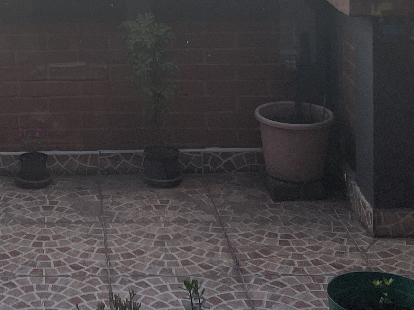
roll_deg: +1.9
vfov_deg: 16.1
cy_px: -98
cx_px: 14
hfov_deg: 21.8
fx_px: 1041
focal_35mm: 87
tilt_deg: -3.4
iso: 32
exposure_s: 1/963
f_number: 1.6
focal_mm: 4.2
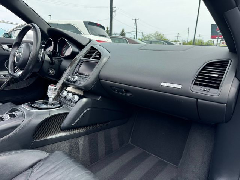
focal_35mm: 24
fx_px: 166
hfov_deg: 71.6
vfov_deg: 56.8
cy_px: 90
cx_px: 120
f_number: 1.78
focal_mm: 6.76
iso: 80
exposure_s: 1/966
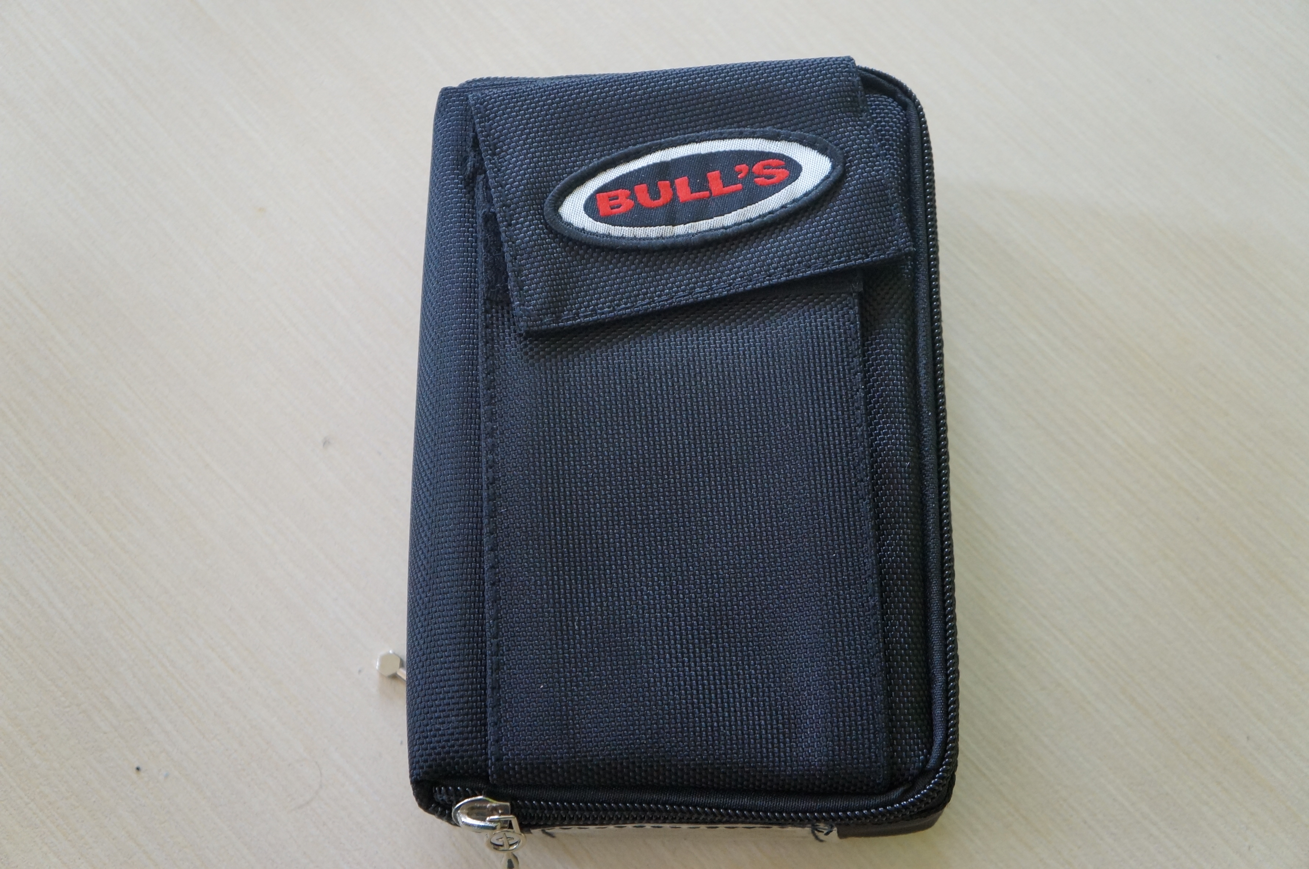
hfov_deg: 37.9
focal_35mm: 52
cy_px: 434
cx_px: 654
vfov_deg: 25.7
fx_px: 1906
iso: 1600
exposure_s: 1/60
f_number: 4.5
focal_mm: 35
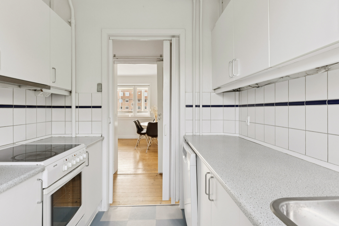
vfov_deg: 60.6
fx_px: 193
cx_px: 174
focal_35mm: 21
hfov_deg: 82.5
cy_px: 111
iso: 200
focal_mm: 13
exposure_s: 1/20
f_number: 8
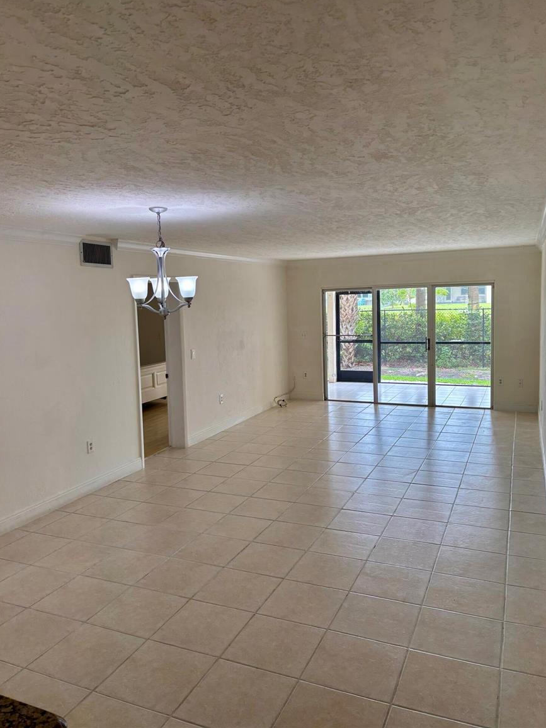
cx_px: 268
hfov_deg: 51.4
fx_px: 568
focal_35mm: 27
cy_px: 351
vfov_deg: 65.3
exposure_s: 1/120
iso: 64
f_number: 1.6
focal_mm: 5.96
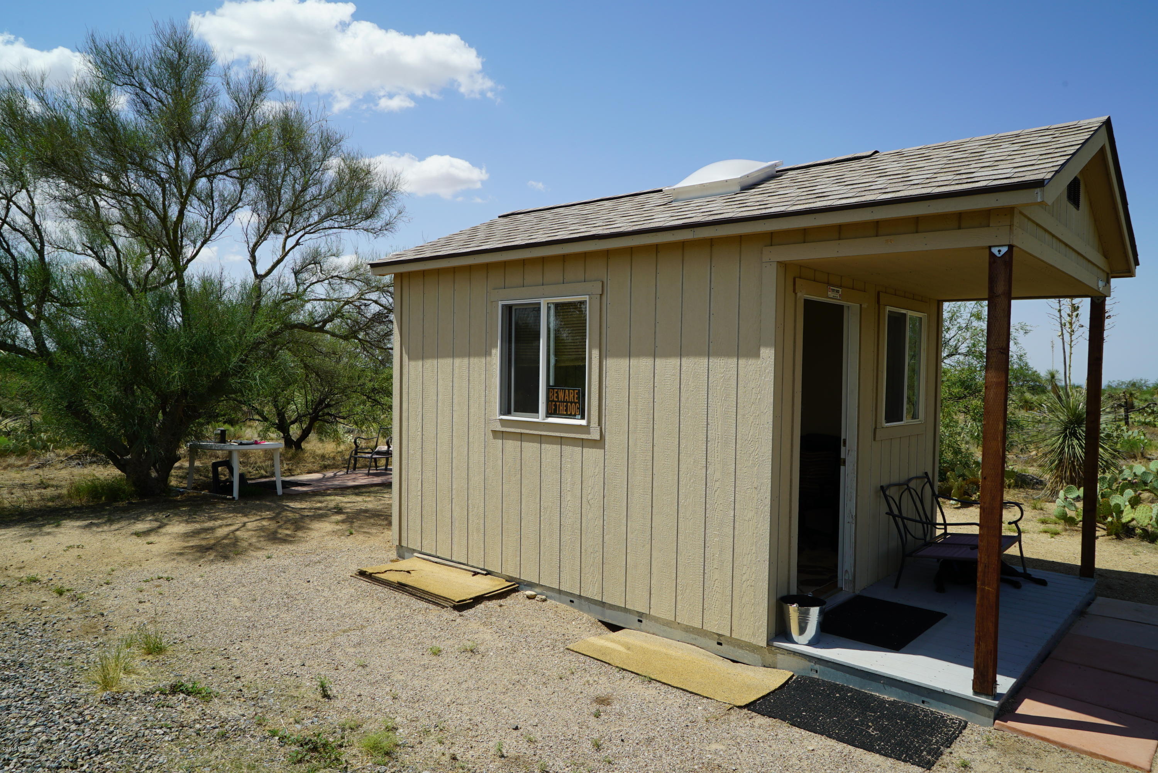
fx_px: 772
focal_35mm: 24
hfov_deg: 73.7
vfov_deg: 53.2
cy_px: 386
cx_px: 579
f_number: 14
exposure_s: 1/125
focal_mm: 24
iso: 100
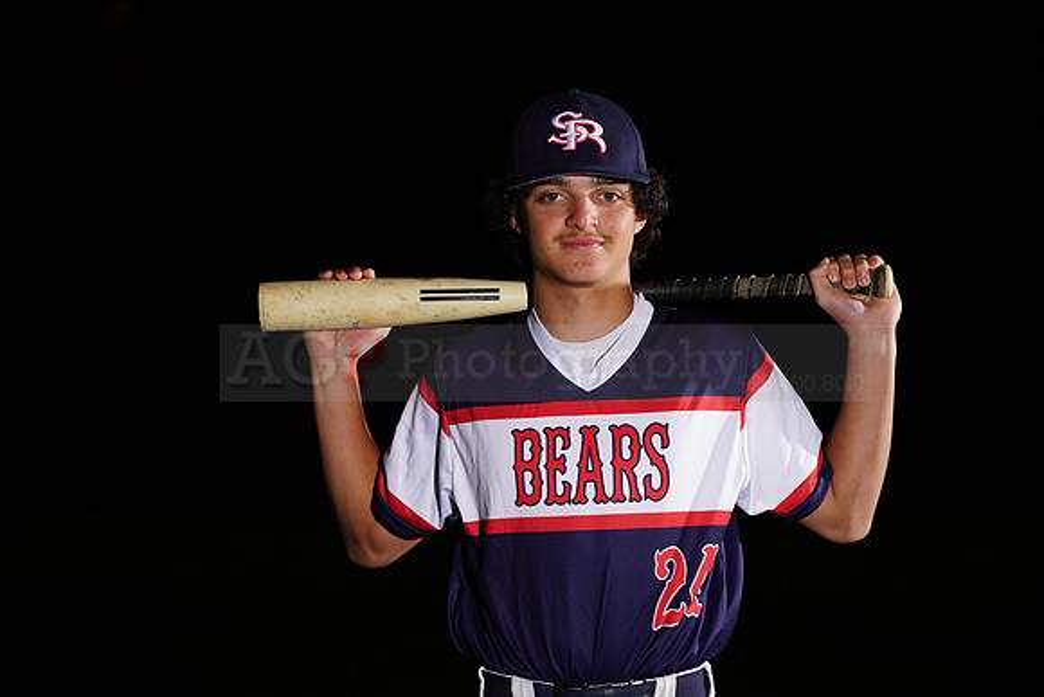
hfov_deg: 12.2
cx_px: 522
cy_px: 348
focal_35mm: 169
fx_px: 4902
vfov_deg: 8.1
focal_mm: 169
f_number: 9
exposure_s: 1/125
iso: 400
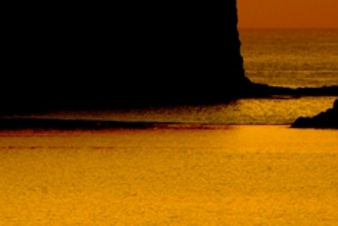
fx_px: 7675
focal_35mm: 817
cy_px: 37
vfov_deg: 1.7
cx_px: 301
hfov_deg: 2.5
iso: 100
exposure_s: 1/25
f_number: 16
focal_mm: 200
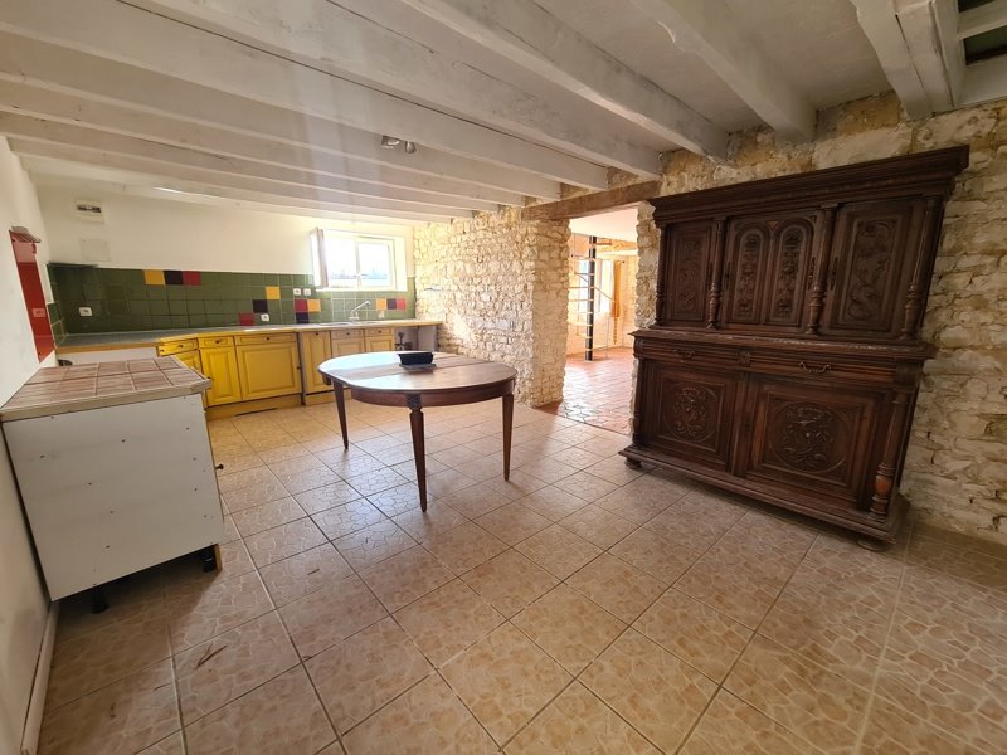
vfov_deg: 89.9
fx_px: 378
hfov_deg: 106.2
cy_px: 378
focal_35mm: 13
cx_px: 504
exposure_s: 1/50
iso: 160
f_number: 2.2
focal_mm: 2.2
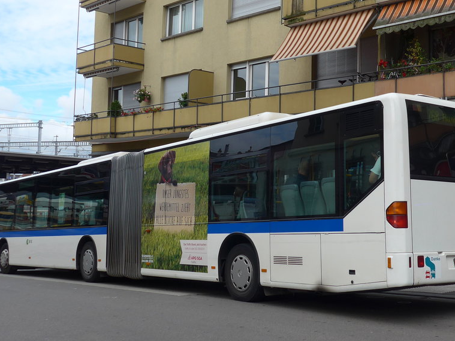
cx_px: 264
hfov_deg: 38.8
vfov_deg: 29.6
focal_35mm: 49
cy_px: 145
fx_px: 644
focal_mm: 6.5
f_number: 2.8
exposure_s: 1/800
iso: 80
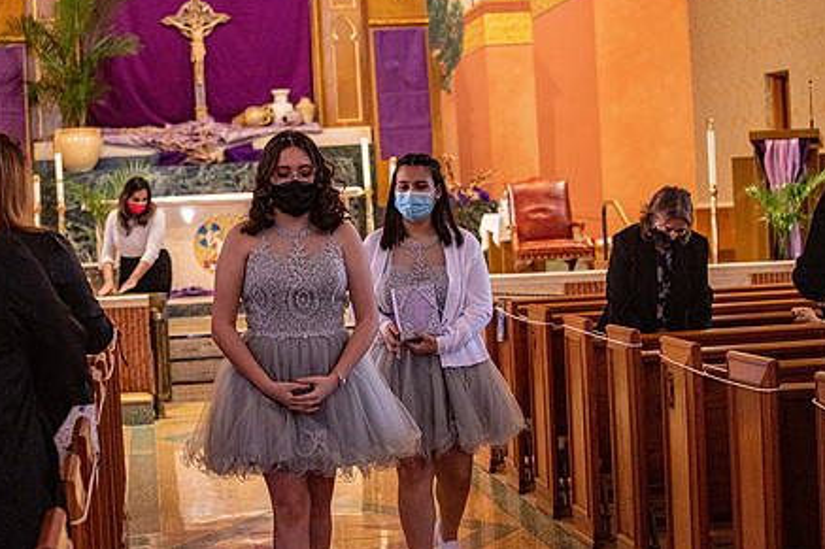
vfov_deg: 14.7
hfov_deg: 21.9
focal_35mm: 93
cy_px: 306
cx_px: 402
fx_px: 2130
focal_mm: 70
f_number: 4
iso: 3200
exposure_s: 1/125
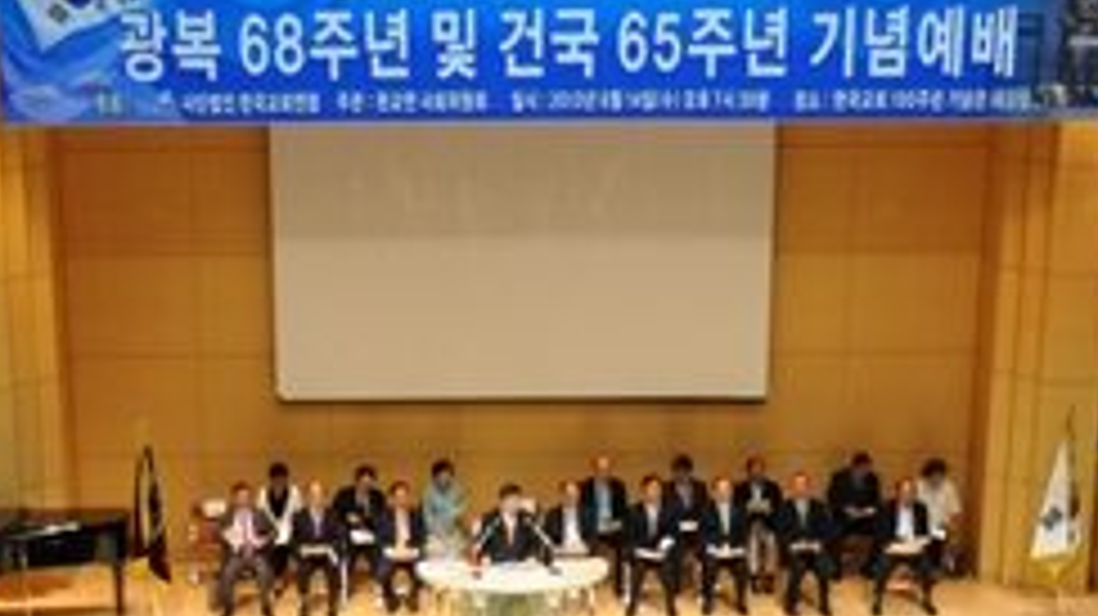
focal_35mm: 99
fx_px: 2881
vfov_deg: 11.7
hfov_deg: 21.5
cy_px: 911
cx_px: 432
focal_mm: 22
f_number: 3.8
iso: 800
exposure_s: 1/40
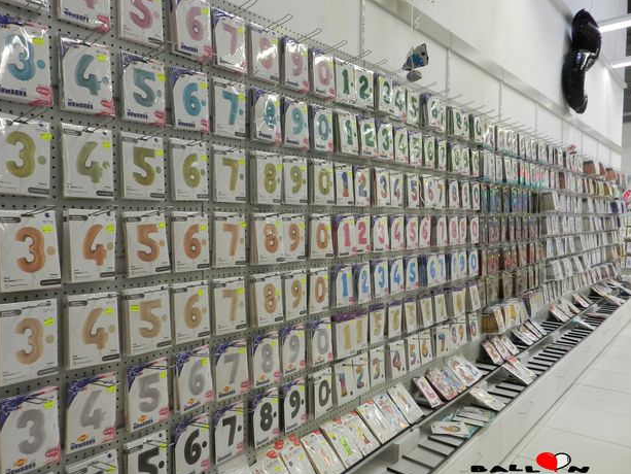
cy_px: 244
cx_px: 267
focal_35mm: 27
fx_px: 492
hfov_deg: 64.9
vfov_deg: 51.4
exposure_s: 1/30
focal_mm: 4
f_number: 3.4
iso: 180
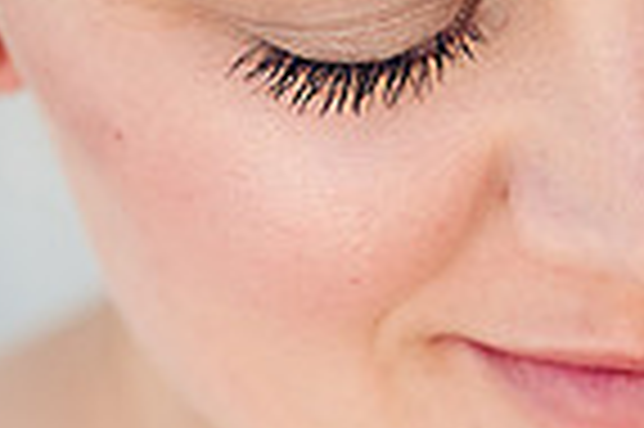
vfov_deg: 3.2
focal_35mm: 427
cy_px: 252
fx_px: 7630
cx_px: 527
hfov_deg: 4.8
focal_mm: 105
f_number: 2.8
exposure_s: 1/1000
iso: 200
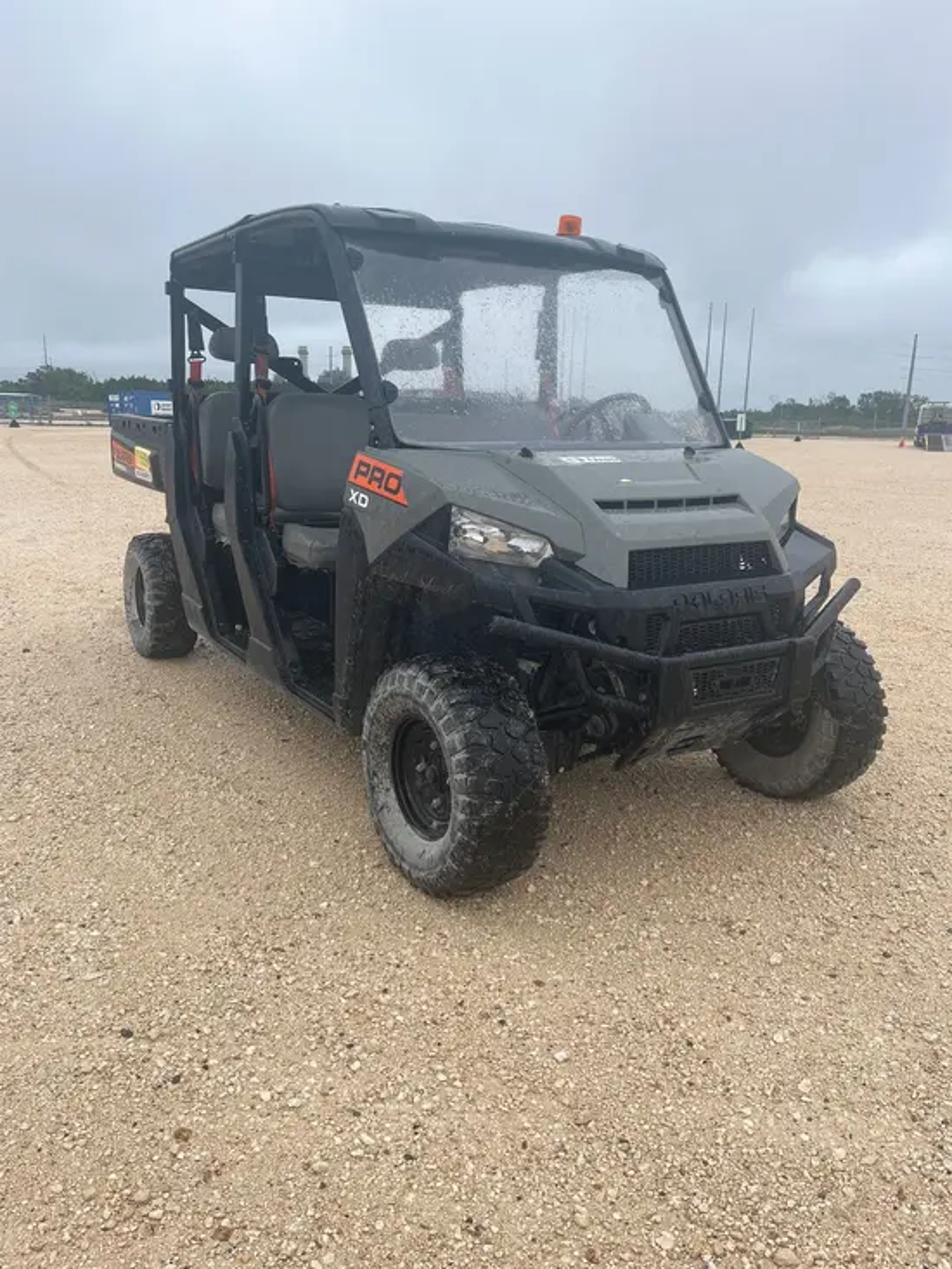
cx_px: 476
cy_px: 634
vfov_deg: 67.3
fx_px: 953
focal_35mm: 26
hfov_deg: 53.1
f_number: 1.6
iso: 50
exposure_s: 1/1721
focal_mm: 5.1
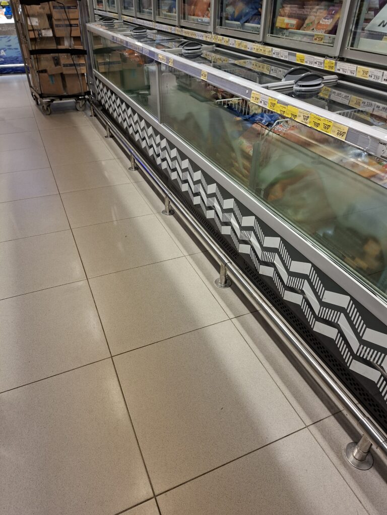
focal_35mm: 23
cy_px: 258
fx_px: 343
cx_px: 194
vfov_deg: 73.9
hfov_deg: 58.9
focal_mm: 5.54
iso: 80
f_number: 1.8
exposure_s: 1/100
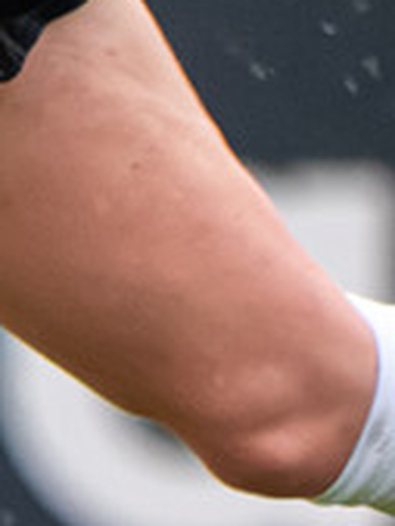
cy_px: -246
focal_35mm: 6203
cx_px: -388
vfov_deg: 0.3
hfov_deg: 0.2
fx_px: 94257
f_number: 6.3
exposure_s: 1/800
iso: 3200
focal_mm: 540
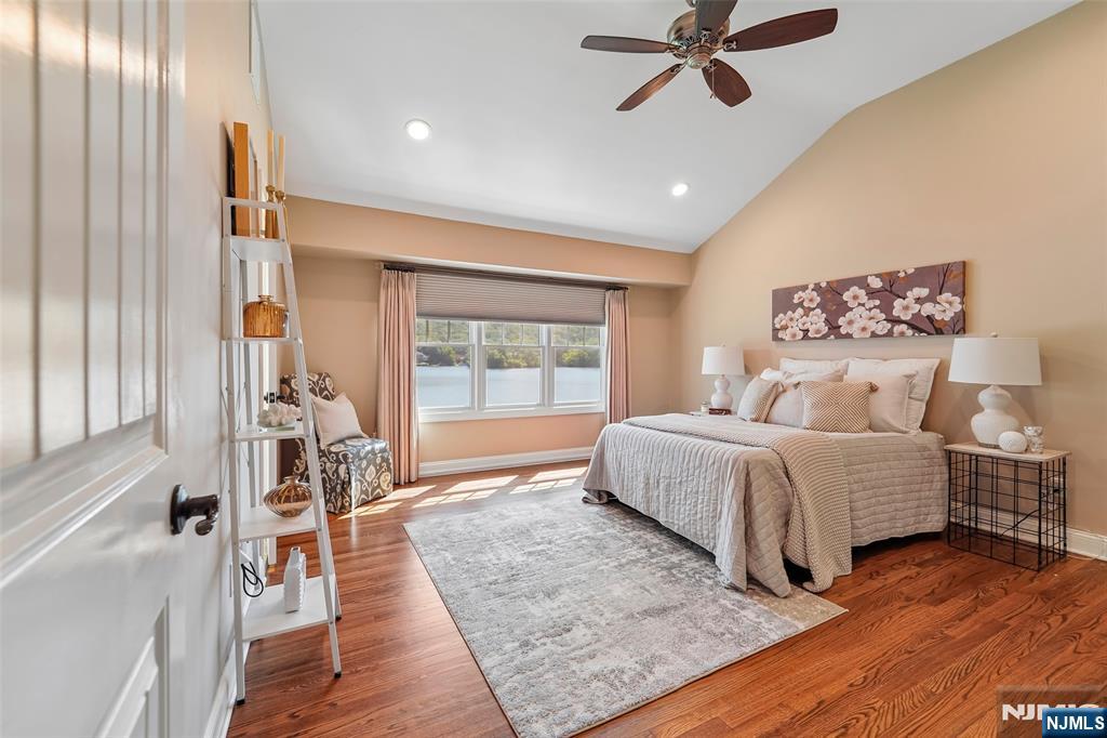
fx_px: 430
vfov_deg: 81.2
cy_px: 369
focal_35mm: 14
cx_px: 554
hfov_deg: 104.3
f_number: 7.1
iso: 400
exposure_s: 1/50
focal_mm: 14
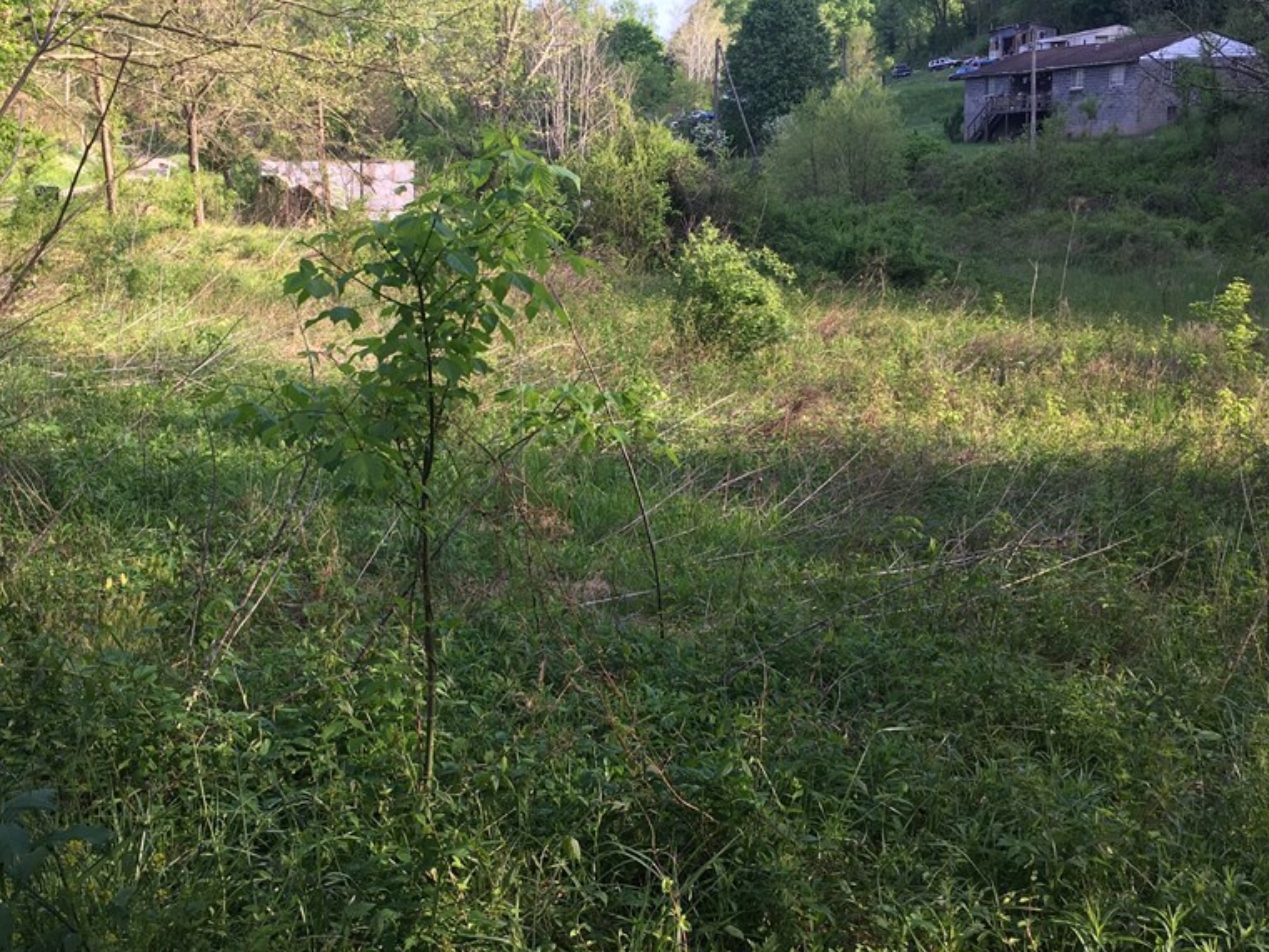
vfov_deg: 36.8
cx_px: 517
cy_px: 457
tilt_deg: -12.6
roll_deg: +2.6
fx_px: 1430
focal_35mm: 39
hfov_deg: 47.6
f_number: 2.2
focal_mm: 4.15
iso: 25
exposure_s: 1/165
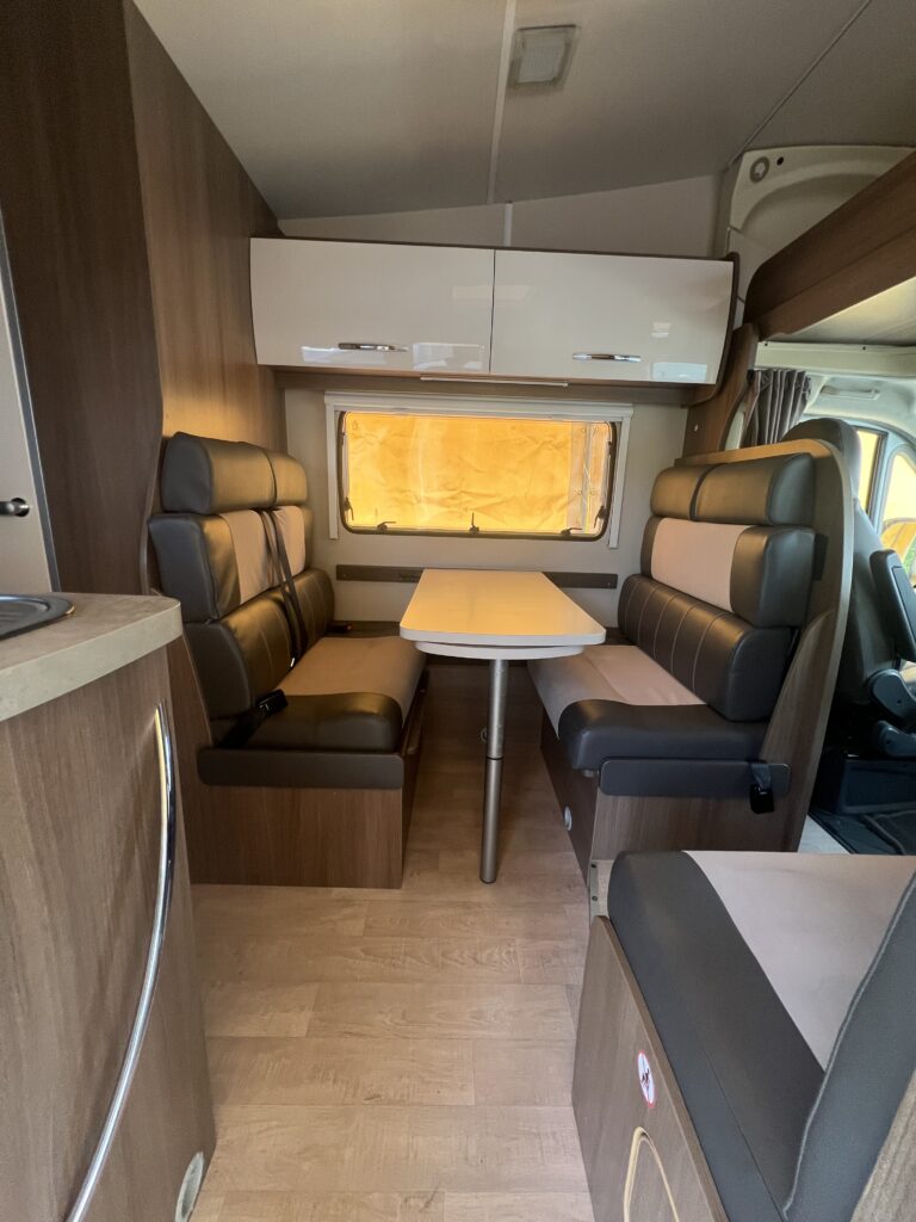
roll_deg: -0.8
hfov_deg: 89.9
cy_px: 611
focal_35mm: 13
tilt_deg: -14.0
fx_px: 459
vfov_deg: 106.2
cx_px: 458
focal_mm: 1.57
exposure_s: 1/99
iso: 160
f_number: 1.8
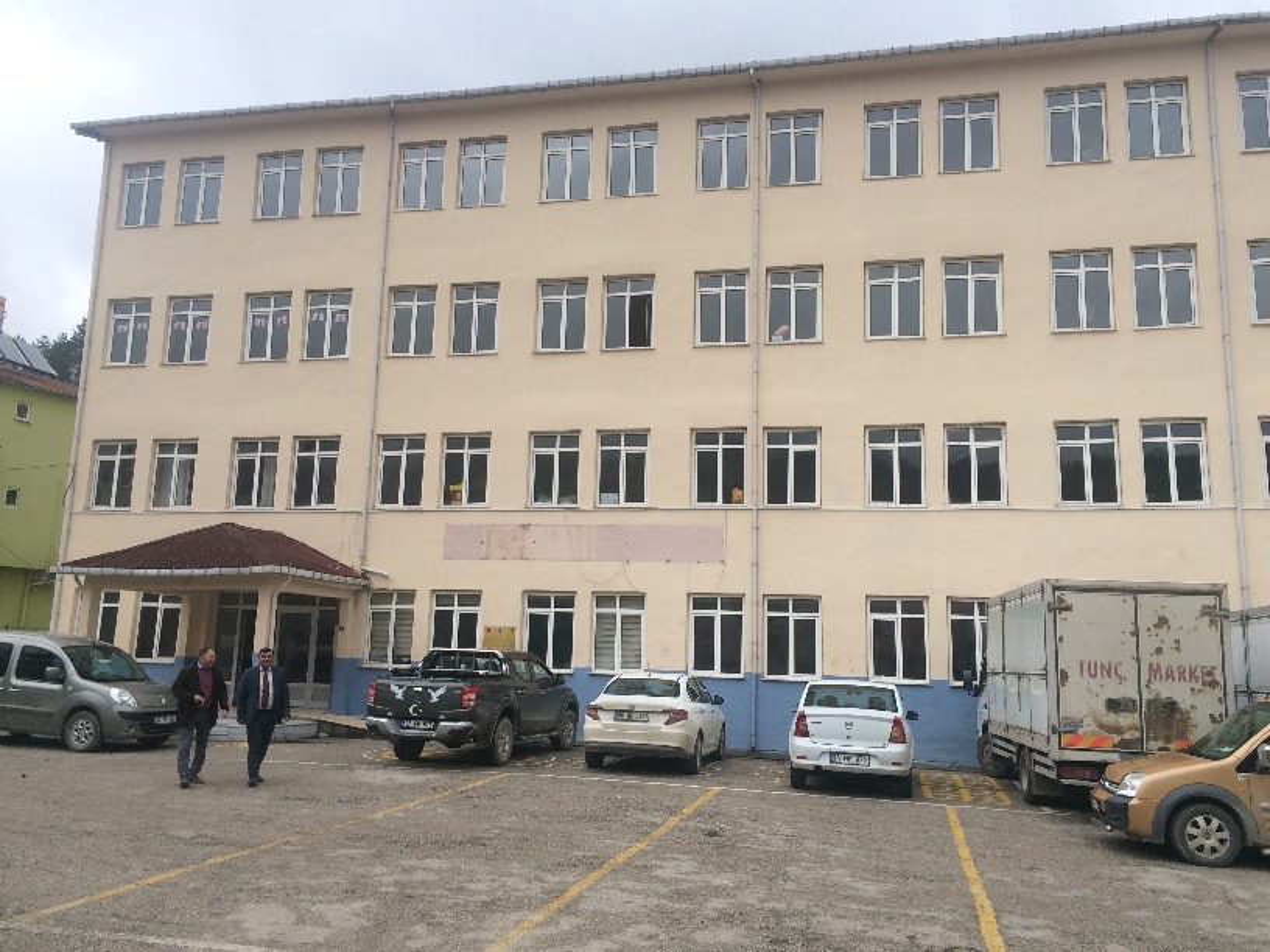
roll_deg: -0.2
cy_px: 476
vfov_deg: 48.2
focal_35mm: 29
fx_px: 1064
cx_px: 635
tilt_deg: +10.1
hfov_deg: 61.7
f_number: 2.2
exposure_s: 1/380
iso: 32
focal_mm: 4.15
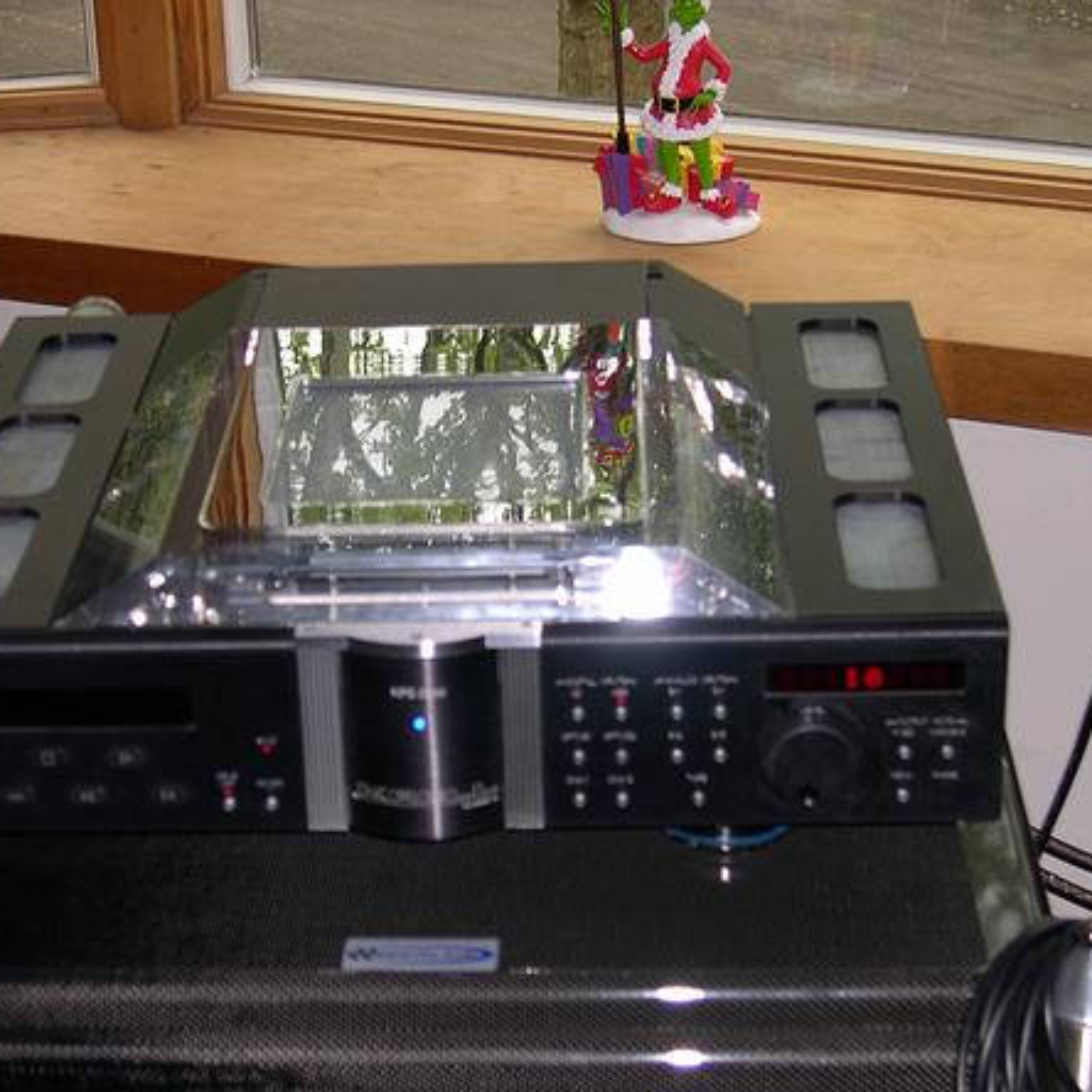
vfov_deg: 23.4
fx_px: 2641
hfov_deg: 23.3
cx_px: 467
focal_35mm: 74
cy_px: 551
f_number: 3.5
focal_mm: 13.2
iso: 100
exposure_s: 1/60
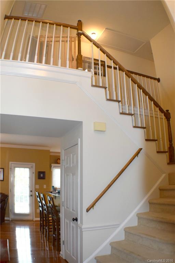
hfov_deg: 33.0
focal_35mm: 40
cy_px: 132
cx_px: 88
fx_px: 295
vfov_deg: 47.9
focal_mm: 27
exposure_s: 1/100
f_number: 5
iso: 800
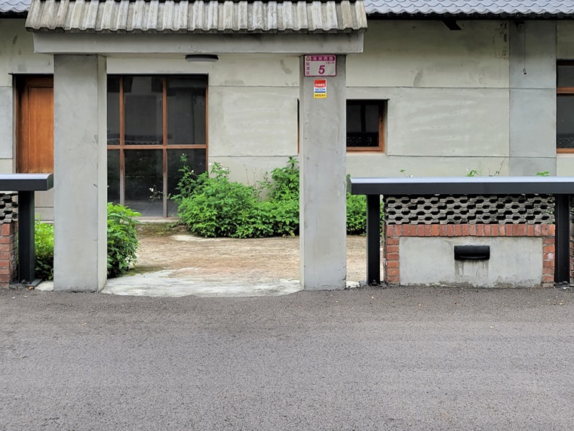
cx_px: 281
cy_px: 113
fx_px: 680
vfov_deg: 34.5
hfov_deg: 45.8
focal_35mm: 41
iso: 40
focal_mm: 5.4
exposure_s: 1/1242
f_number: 1.8
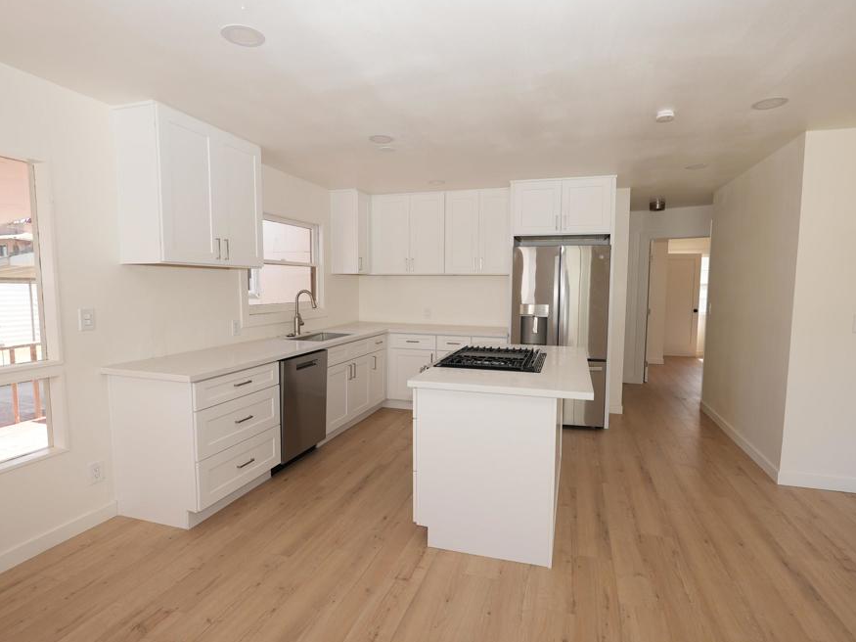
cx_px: 437
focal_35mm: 18
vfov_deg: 71.6
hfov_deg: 87.7
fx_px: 445
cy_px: 325
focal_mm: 11
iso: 100
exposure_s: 1/200
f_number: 3.5
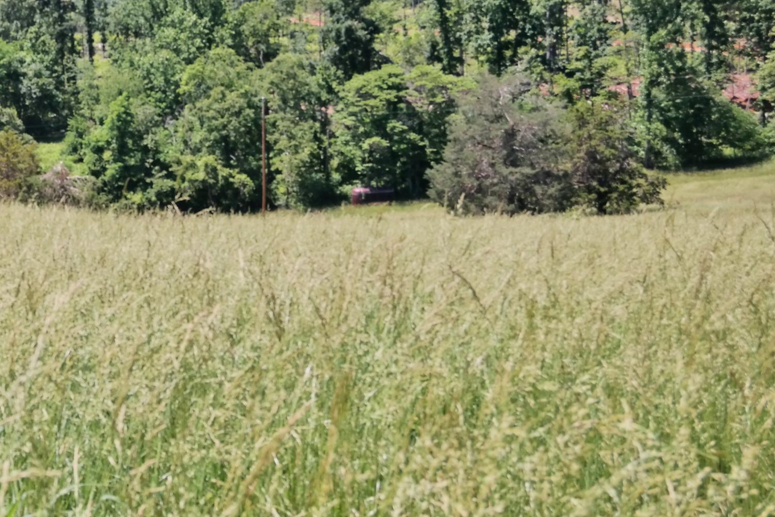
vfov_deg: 18.8
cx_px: 39
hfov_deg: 26.8
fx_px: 1550
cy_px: 120
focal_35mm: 72
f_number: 8
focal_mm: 24
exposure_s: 1/200
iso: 100
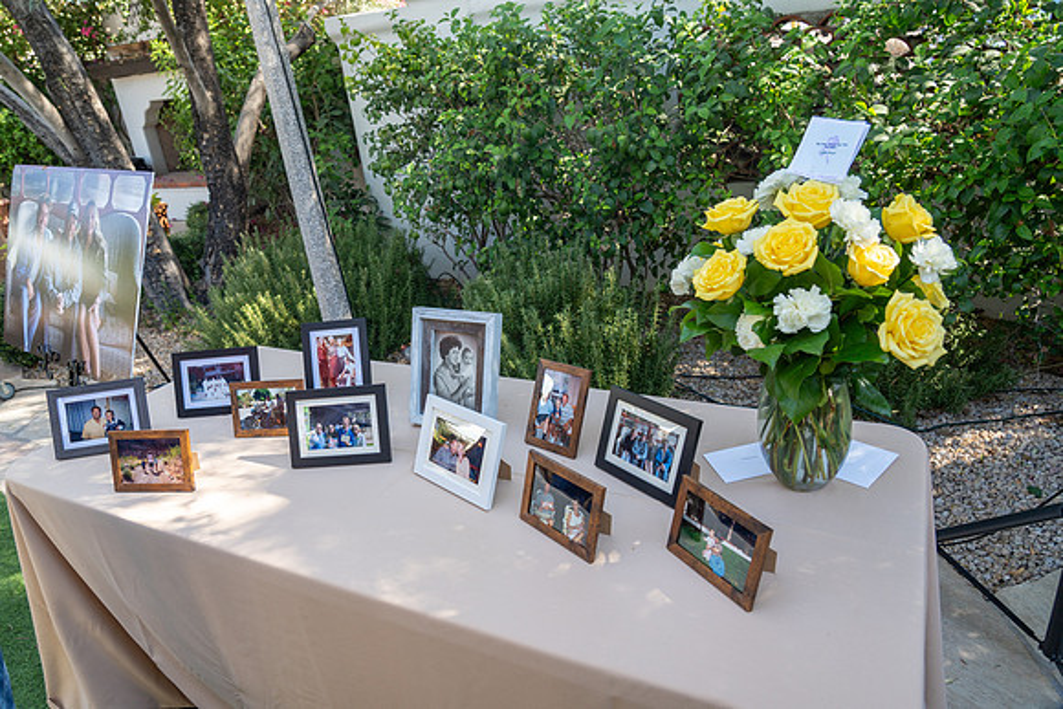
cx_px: 532
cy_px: 354
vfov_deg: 53.2
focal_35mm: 24
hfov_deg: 73.7
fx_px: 709
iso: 100
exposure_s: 1/125
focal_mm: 24
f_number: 5.6
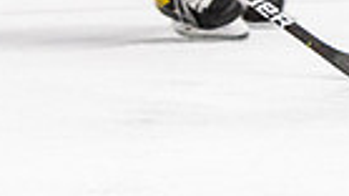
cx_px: 575
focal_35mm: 1170
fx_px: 10821
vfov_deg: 1.0
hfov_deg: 1.8
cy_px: -324
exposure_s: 1/640
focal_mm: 110
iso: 1600
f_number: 2.8
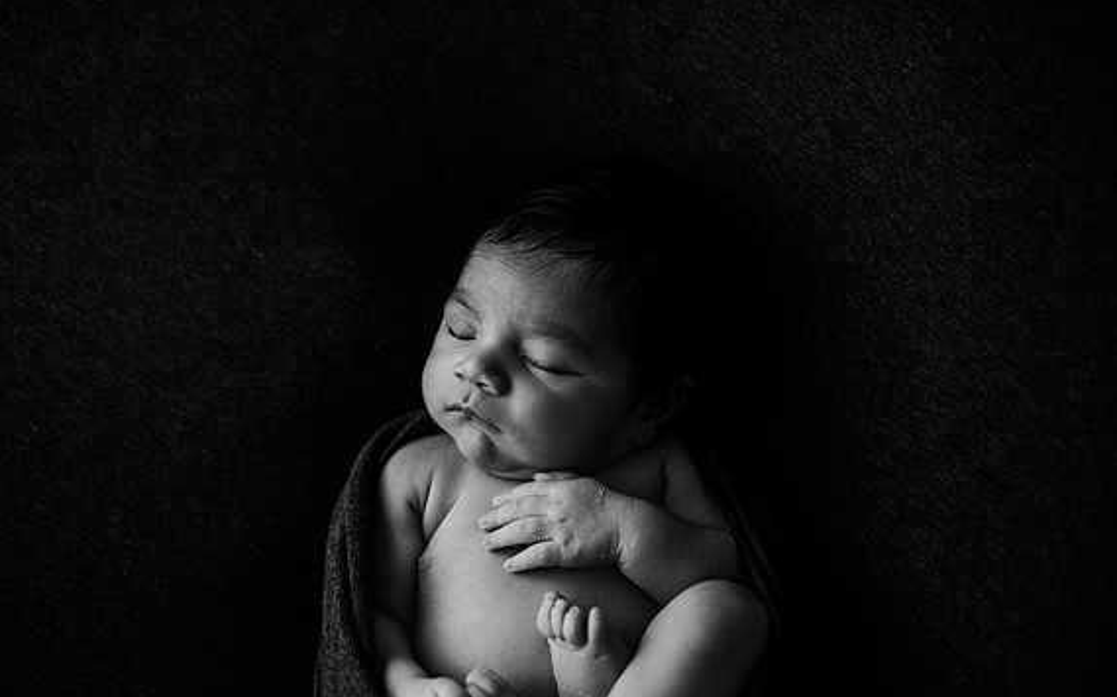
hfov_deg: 38.9
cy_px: 374
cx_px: 552
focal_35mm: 52
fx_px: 1582
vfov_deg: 24.8
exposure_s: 1/160
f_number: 2.2
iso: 100
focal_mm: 50
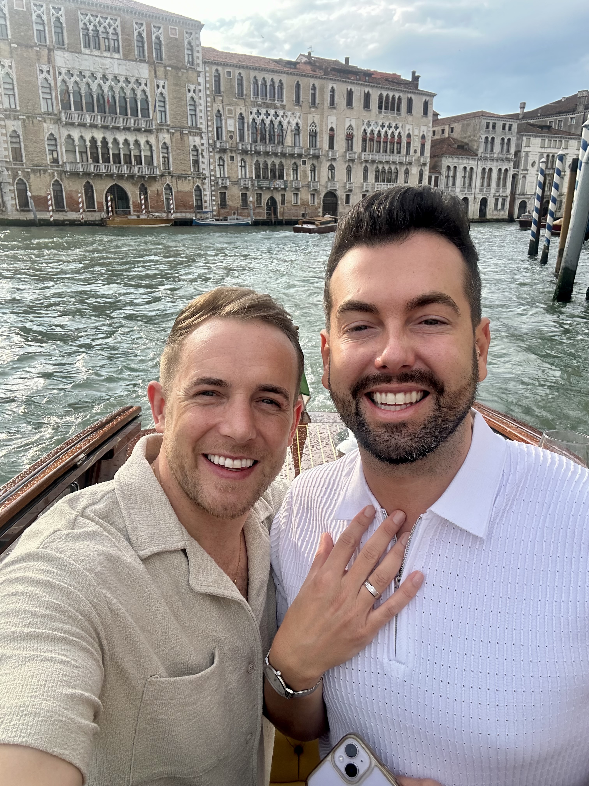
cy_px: 393
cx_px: 294
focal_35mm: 23
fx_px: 522
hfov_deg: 58.9
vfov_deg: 73.9
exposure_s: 1/458
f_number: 1.9
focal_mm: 2.69
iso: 25
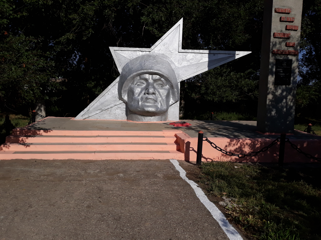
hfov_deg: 65.3
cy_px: 120
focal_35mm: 27
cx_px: 160
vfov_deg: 51.4
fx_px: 250
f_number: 1.7
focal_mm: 3.71
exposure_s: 1/4950
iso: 40
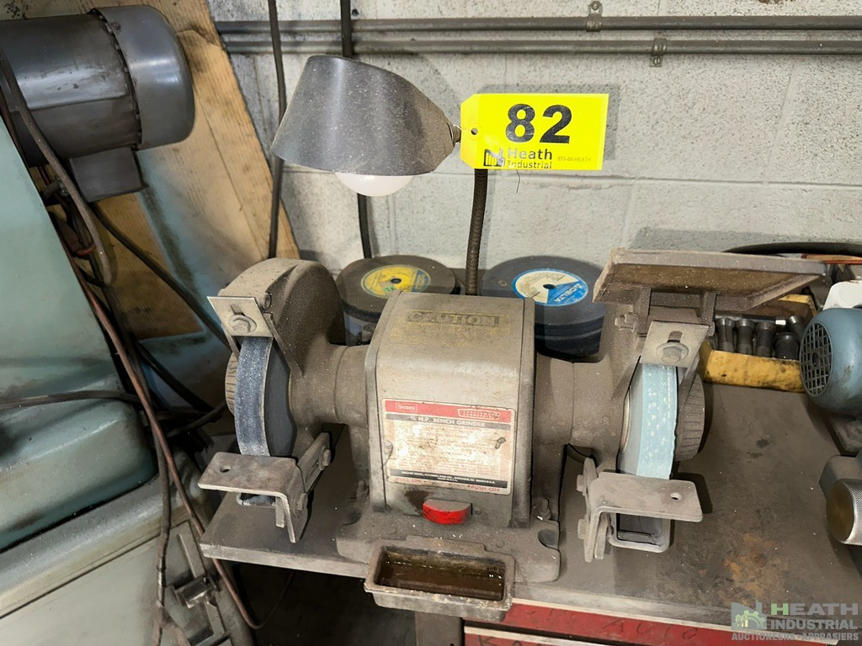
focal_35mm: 24
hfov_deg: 71.6
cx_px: 431
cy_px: 323
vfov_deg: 56.8
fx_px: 598
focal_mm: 6.86
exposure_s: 1/33
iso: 100
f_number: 1.78
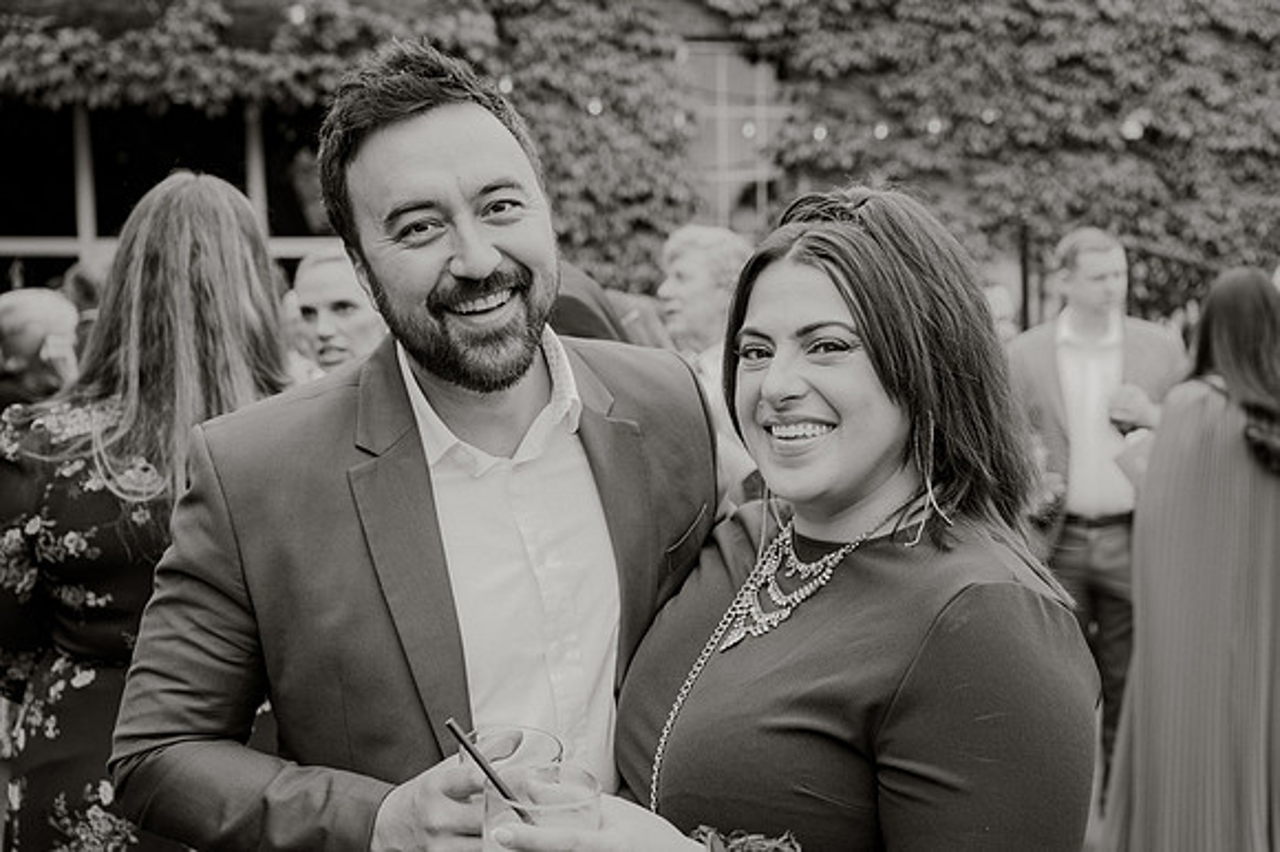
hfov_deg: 46.6
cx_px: 704
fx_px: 1485
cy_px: 468
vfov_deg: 32.0
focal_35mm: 42
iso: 200
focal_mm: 38
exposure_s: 1/200
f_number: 3.5
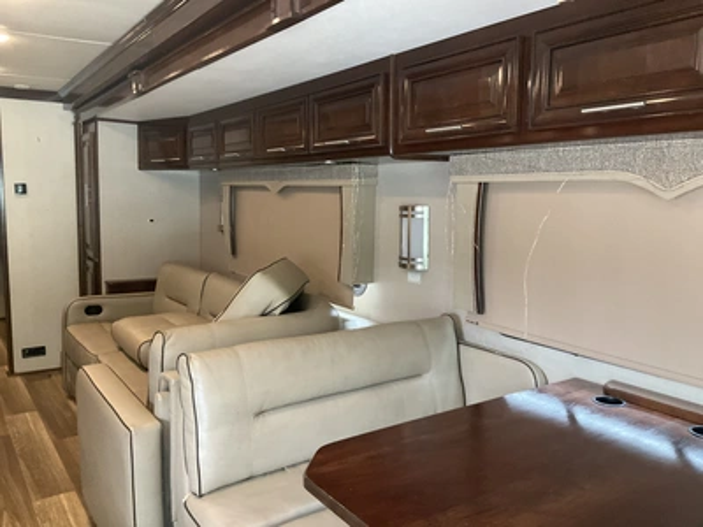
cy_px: 264
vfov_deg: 48.2
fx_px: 589
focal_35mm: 29
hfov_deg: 61.7
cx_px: 352
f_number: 1.8
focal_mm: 3
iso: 250
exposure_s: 1/60
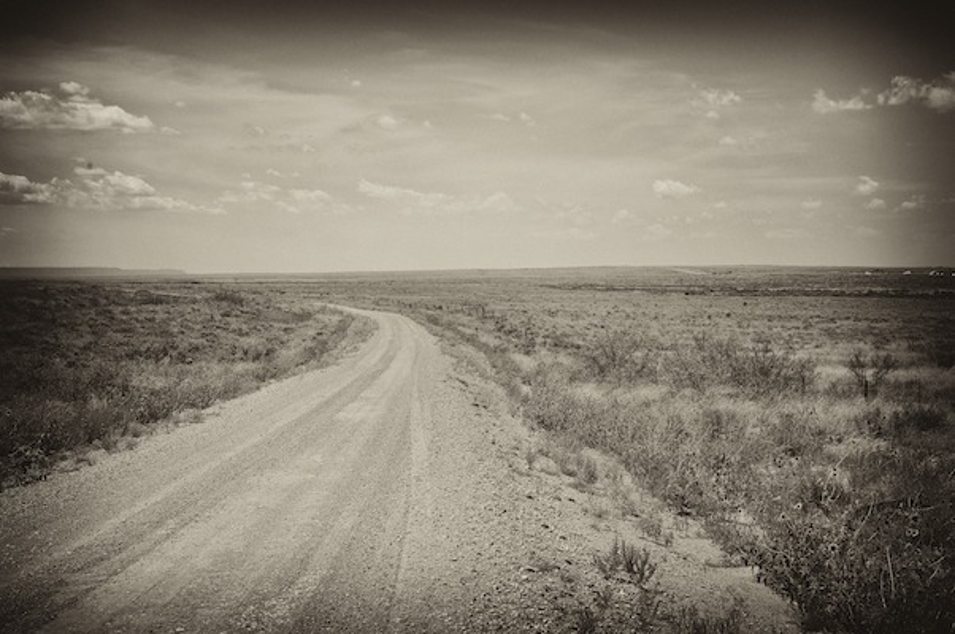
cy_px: 317
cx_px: 478
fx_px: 1590
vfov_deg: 22.6
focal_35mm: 60
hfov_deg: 33.4
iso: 400
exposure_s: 1/640
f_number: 13
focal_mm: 60
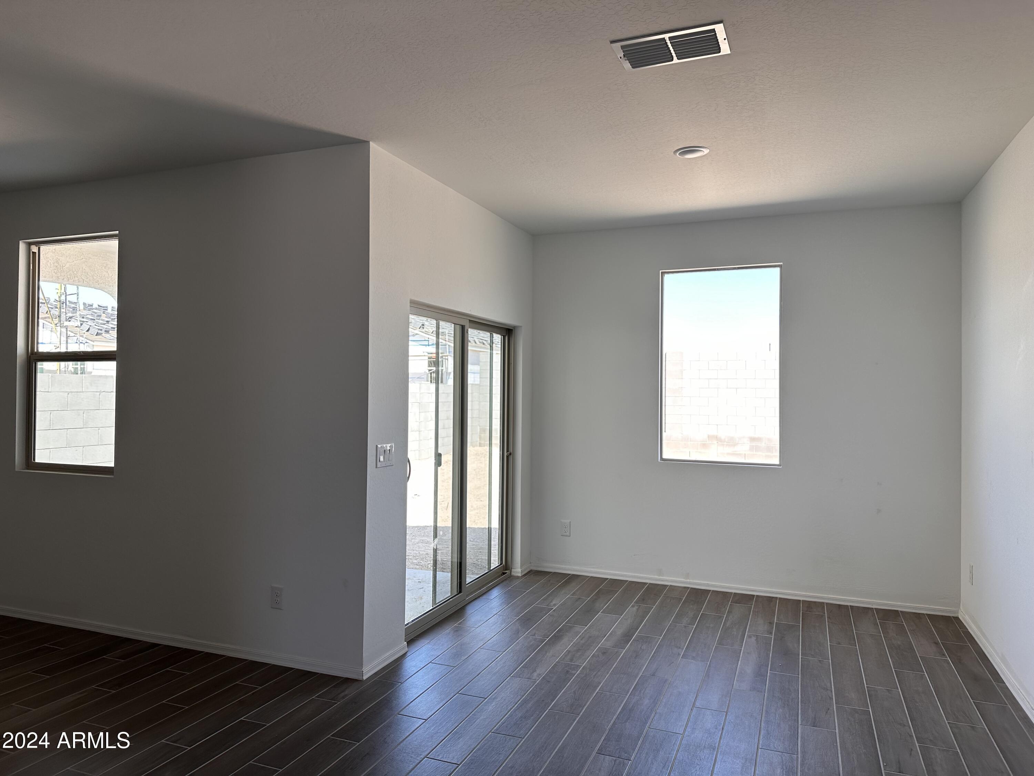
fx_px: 717
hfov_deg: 71.6
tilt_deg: +0.3
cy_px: 388
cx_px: 517
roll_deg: -0.5
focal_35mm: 24
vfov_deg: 56.8
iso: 80
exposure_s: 1/260
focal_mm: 6.86
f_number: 1.78
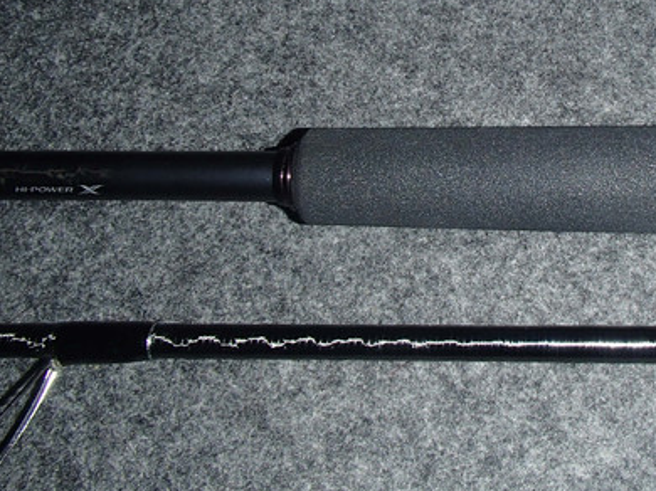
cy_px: 111
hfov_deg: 39.6
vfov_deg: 30.8
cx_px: 525
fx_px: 871
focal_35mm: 46
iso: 200
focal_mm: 5
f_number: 11
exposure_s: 1/30
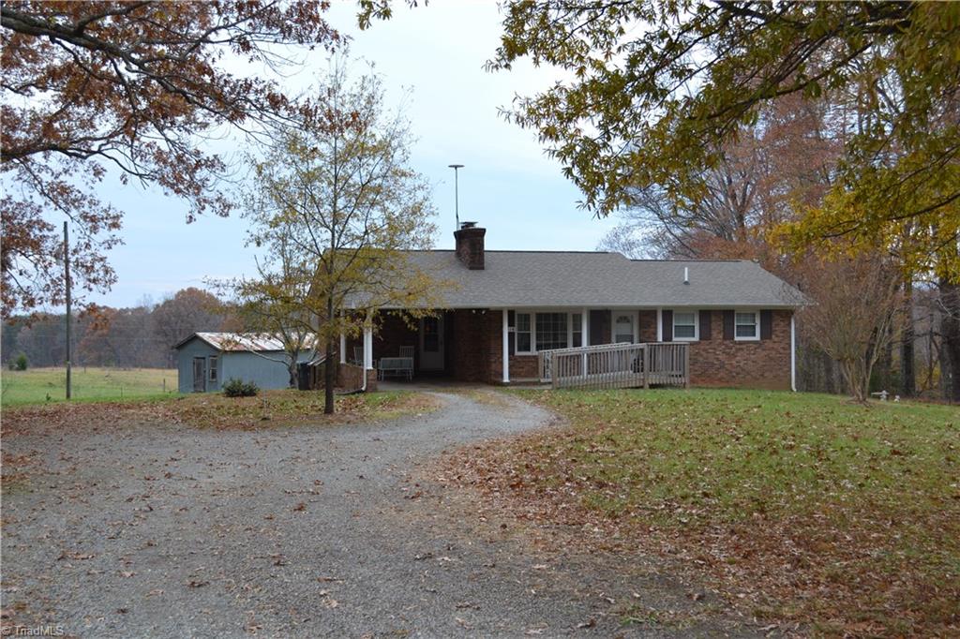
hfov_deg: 43.6
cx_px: 480
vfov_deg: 29.8
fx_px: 1200
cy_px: 320
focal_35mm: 45
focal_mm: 30
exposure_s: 1/125
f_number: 5.6
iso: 100
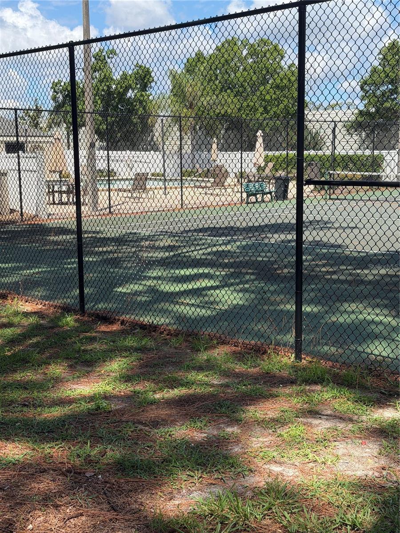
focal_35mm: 48
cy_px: 266
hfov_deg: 30.3
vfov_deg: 39.7
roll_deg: +0.6
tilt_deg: -9.6
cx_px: 200
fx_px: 740
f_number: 1.78
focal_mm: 6.76
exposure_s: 1/2577
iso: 64
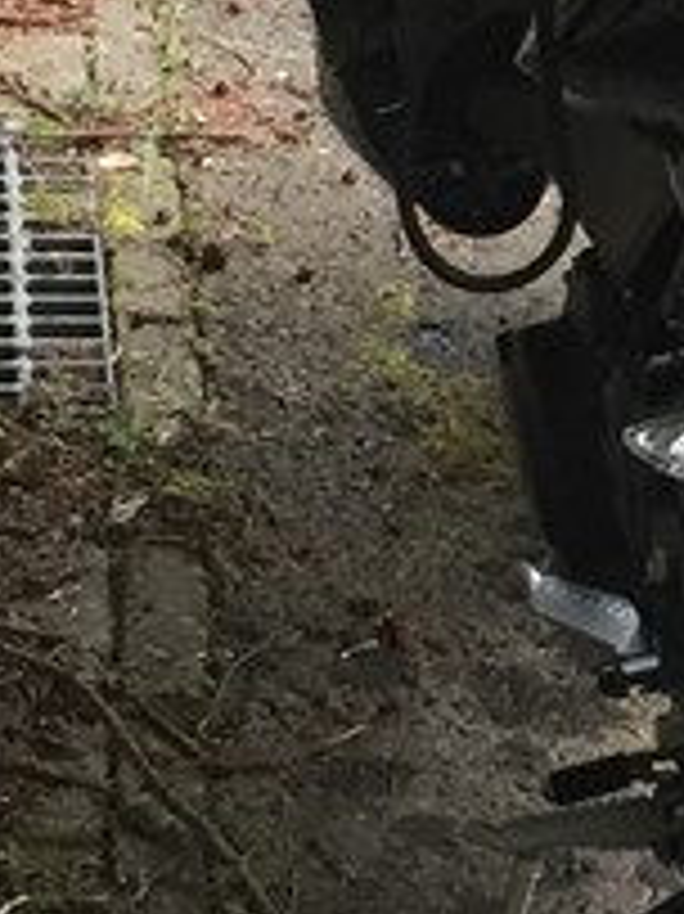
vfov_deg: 10.7
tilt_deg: -23.5
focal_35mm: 183
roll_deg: -7.6
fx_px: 4826
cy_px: 27
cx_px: 1202
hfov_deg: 7.9
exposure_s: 1/30
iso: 40
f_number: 2.2
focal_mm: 4.15
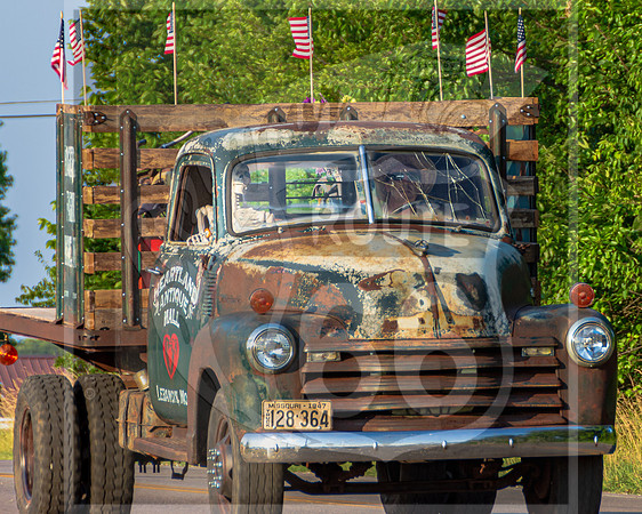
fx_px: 8048
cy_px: 85
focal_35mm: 423
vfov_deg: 3.7
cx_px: 476
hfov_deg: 4.6
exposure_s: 1/320
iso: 100
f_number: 5.6
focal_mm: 150
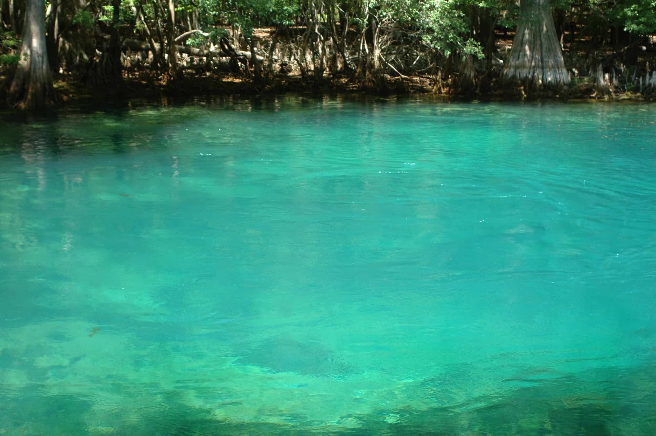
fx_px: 1147
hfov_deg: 31.9
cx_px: 328
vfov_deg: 21.5
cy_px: 218
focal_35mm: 63
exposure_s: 1/60
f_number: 4
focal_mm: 42
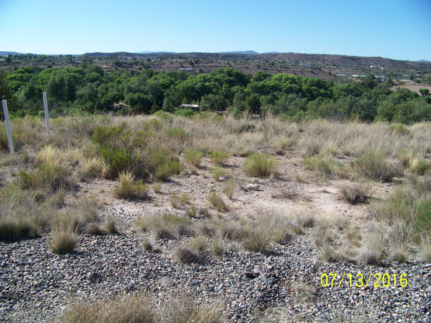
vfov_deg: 39.7
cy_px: 162
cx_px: 216
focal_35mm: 36
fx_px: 448
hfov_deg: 51.4
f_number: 4
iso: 69
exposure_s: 1/640
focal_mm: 5.85
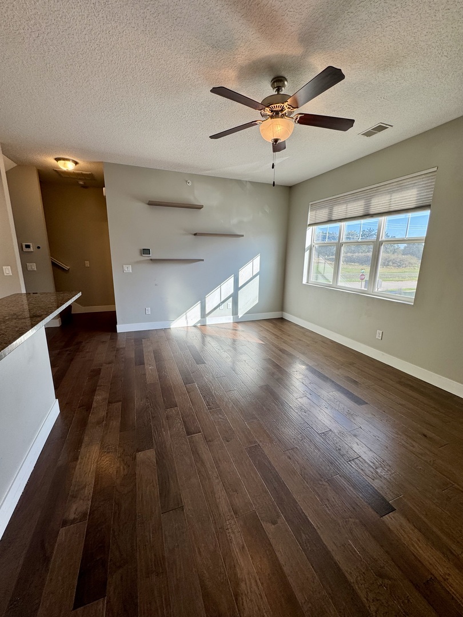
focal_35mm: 14
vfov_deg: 102.1
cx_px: 232
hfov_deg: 85.7
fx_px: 250
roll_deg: -0.2
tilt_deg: -12.1
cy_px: 308
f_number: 2.2
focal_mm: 2.22
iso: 50
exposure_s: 1/120
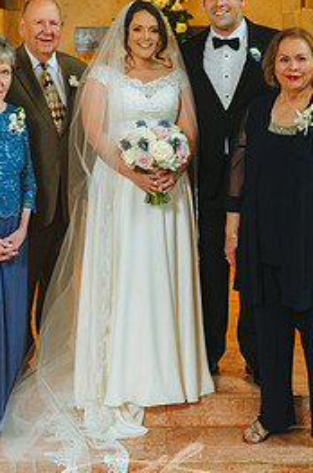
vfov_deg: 28.0
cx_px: 150
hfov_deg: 18.8
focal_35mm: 72
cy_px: 165
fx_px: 944
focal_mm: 42
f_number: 4
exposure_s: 1/160
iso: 4000
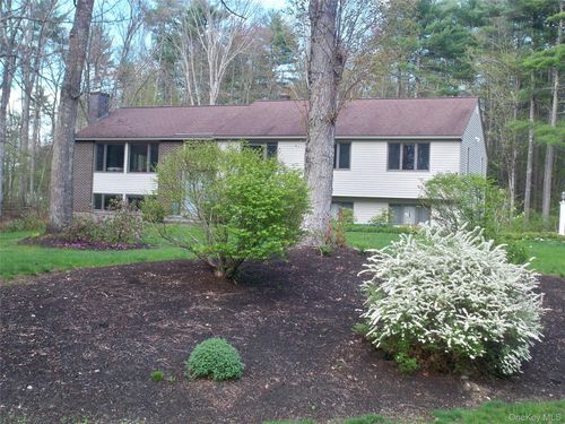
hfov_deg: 42.9
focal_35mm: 44
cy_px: 212
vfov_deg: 32.9
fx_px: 718
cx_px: 282
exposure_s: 1/100
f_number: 3.5
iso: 100
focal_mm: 7.8
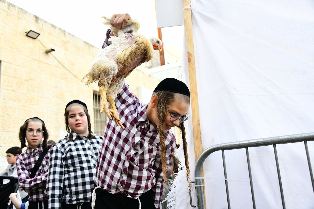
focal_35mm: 32
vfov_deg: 41.1
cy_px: 104
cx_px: 157
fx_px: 279
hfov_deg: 58.7
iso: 2500
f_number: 5.6
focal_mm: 32
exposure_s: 1/200
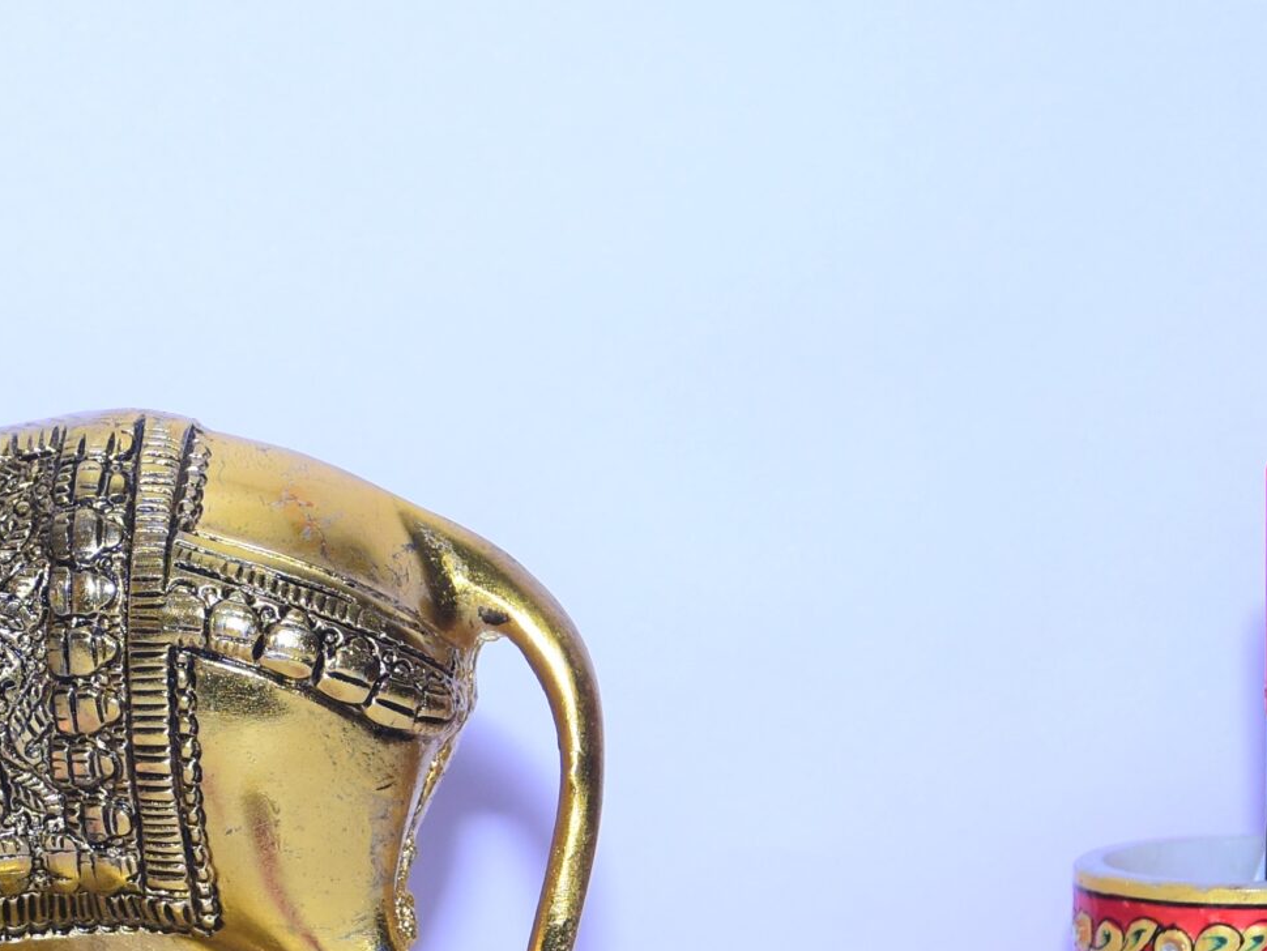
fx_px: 6270
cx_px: -150
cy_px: 885
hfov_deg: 11.4
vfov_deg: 8.6
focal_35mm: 171
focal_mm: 45
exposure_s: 1/125
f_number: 4.8
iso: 250
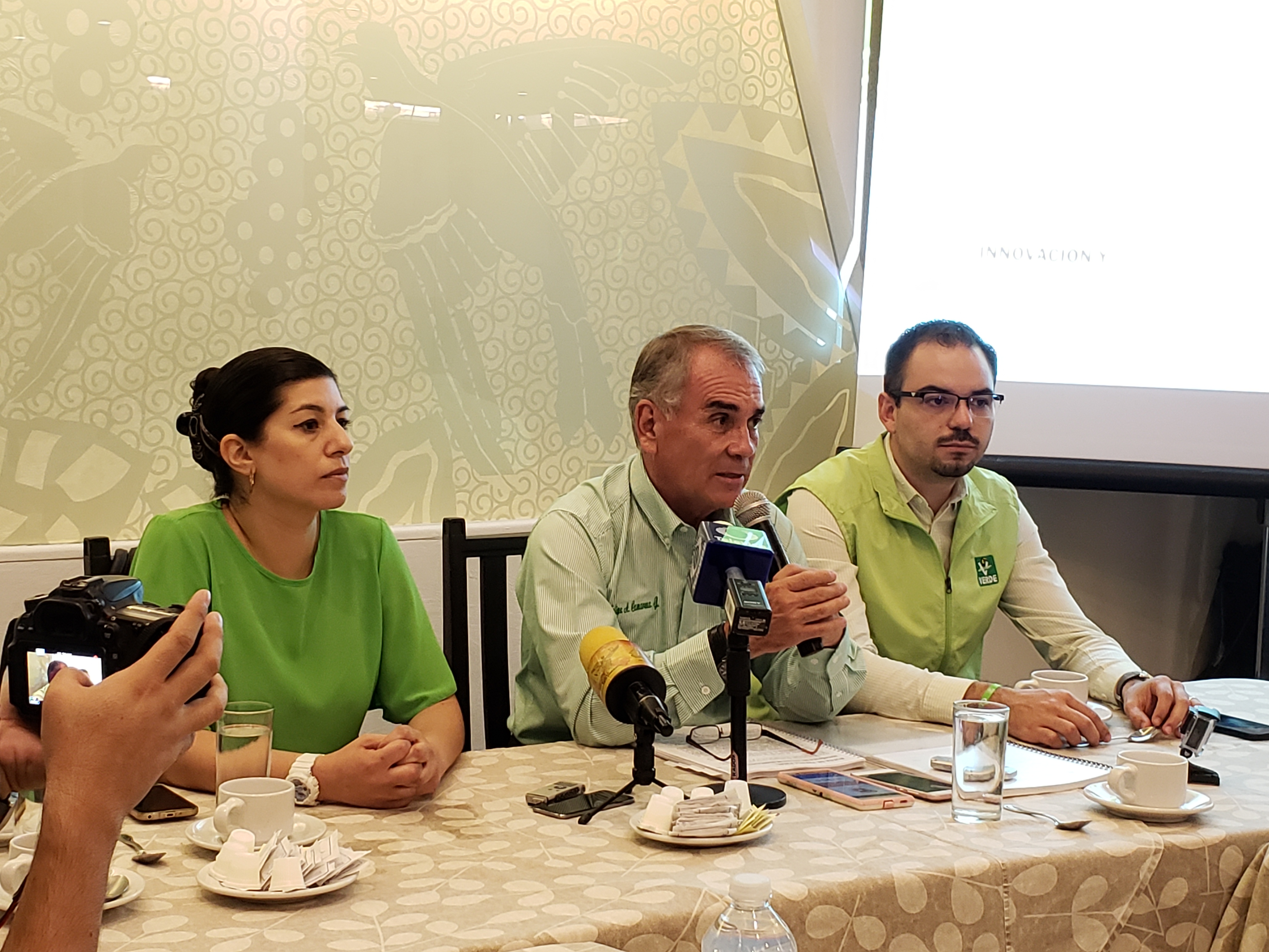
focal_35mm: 26
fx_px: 953
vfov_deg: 53.1
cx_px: 634
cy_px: 476
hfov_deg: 67.3
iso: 250
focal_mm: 4.3
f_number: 2.4
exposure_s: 1/24
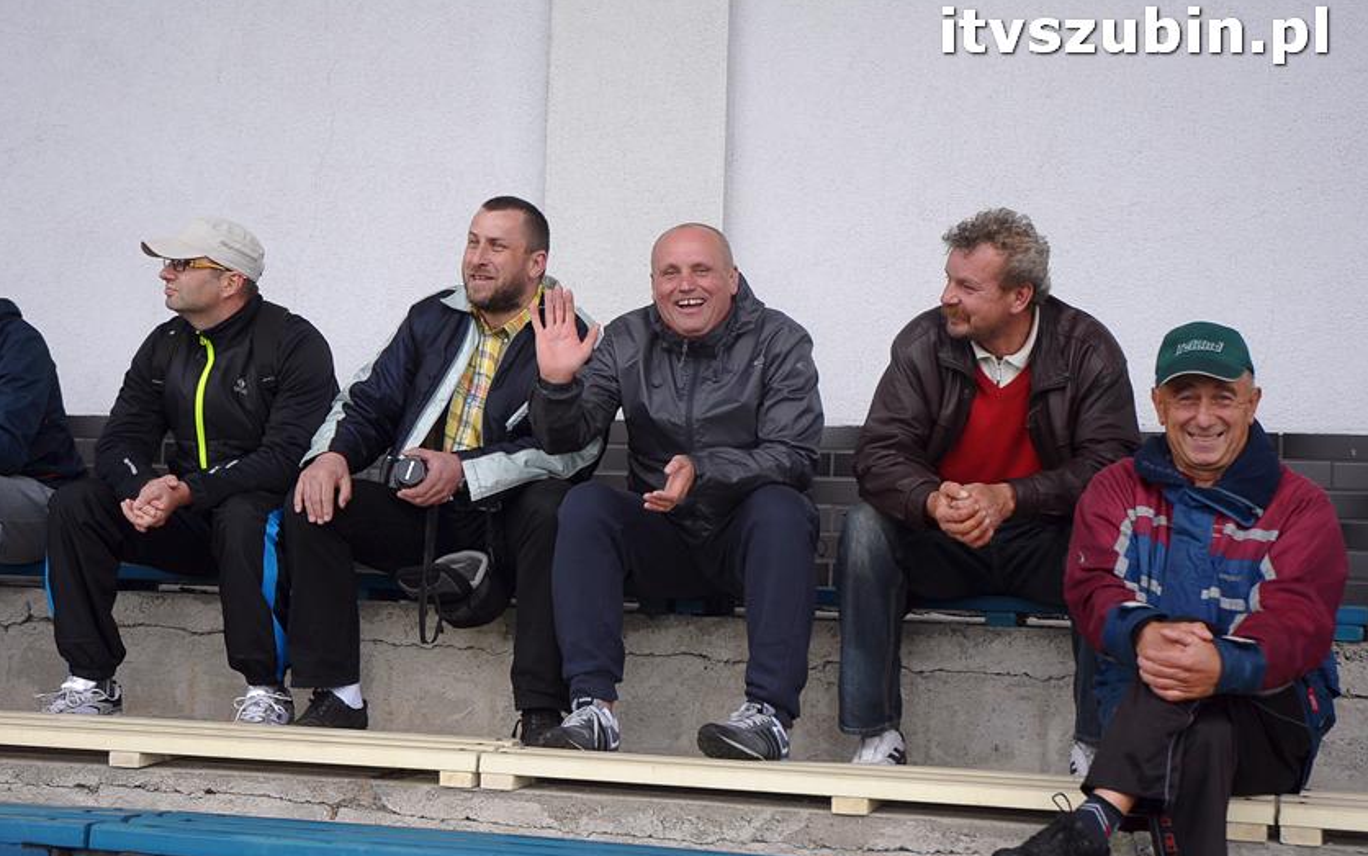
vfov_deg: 22.0
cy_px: 417
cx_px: 691
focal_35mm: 59
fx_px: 2200
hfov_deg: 34.5
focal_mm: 38
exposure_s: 1/100
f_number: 5
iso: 200
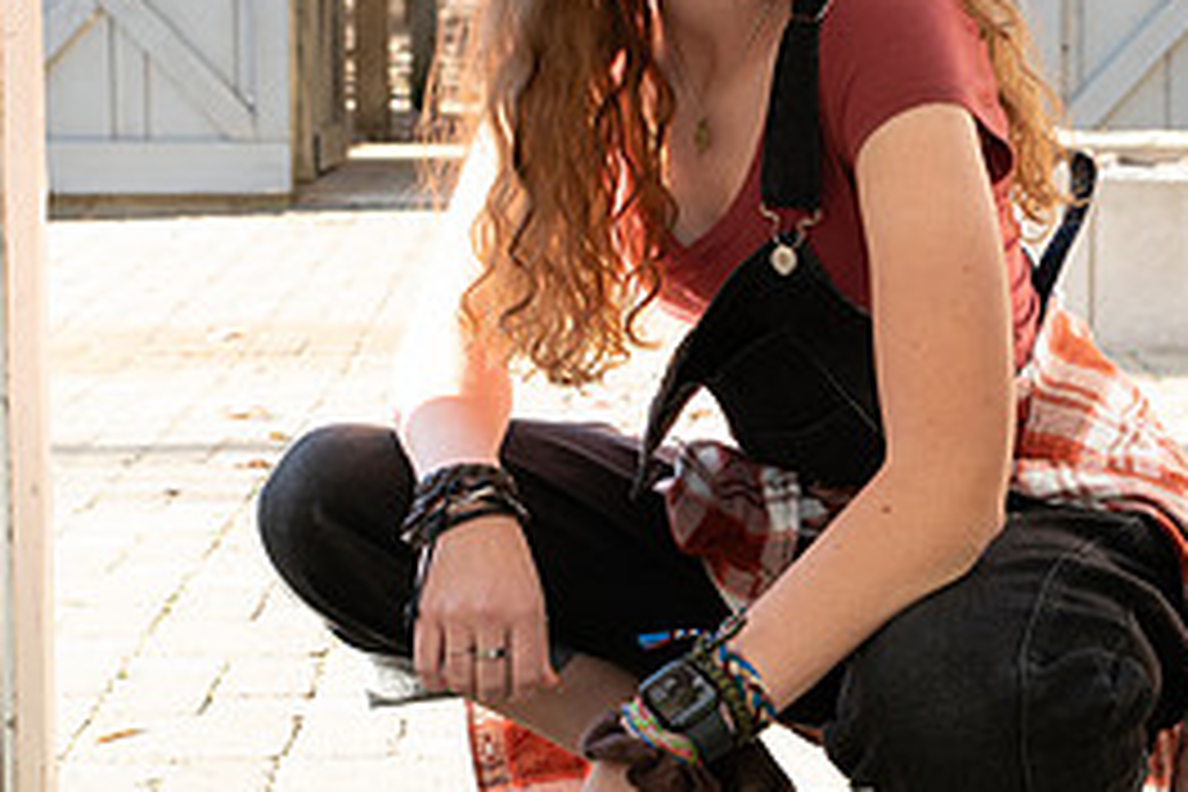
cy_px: 266
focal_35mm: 101
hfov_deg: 20.2
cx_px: 720
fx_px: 3333
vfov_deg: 13.5
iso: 400
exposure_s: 1/125
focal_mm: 46
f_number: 5.6
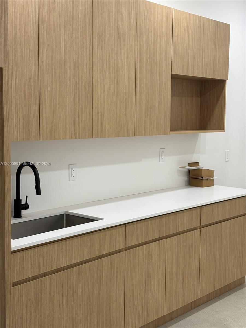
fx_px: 493
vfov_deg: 36.8
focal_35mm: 52
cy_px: 164
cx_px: 123
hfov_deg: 28.0
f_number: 1.6
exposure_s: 1/60
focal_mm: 5.96
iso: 50
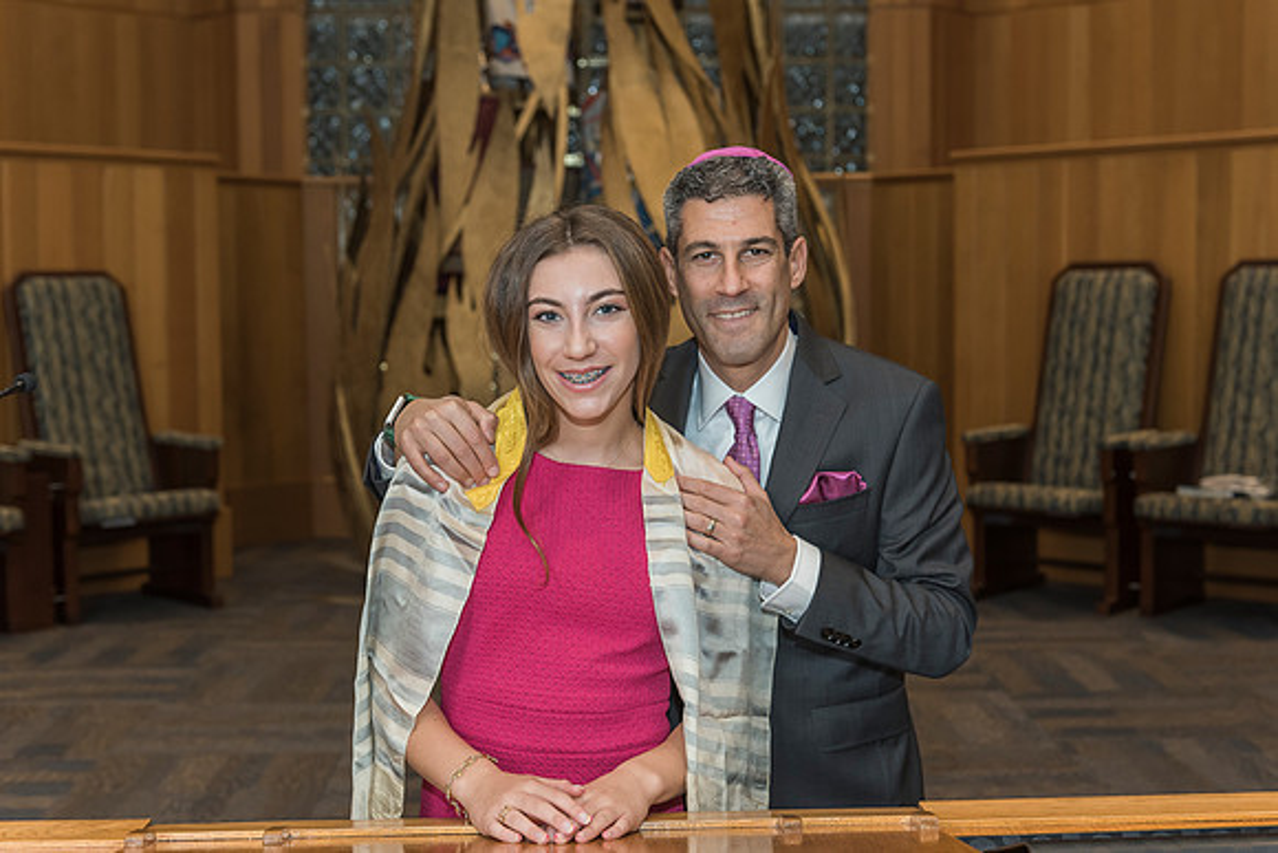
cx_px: 648
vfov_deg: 26.4
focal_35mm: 51
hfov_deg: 38.7
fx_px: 1820
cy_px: 427
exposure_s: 1/200
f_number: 4
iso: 1000
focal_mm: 50
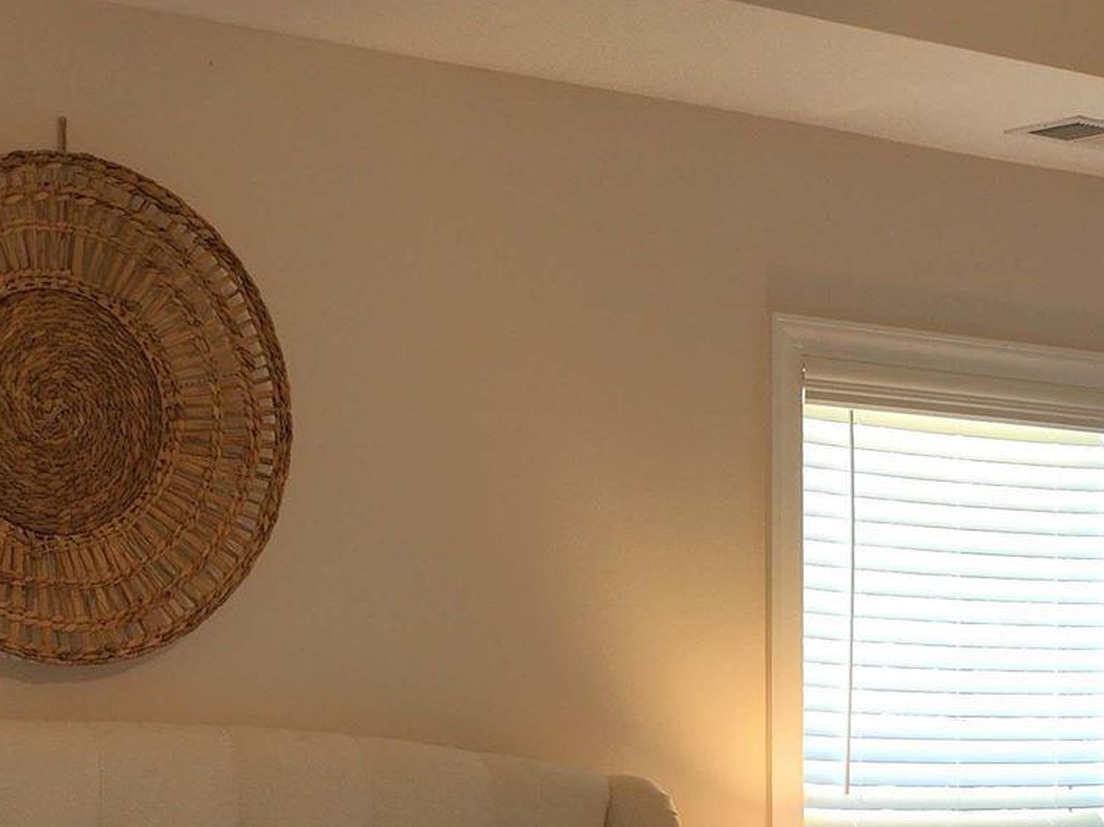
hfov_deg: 20.4
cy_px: 795
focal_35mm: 96
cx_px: 602
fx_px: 3060
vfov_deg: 15.2
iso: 110
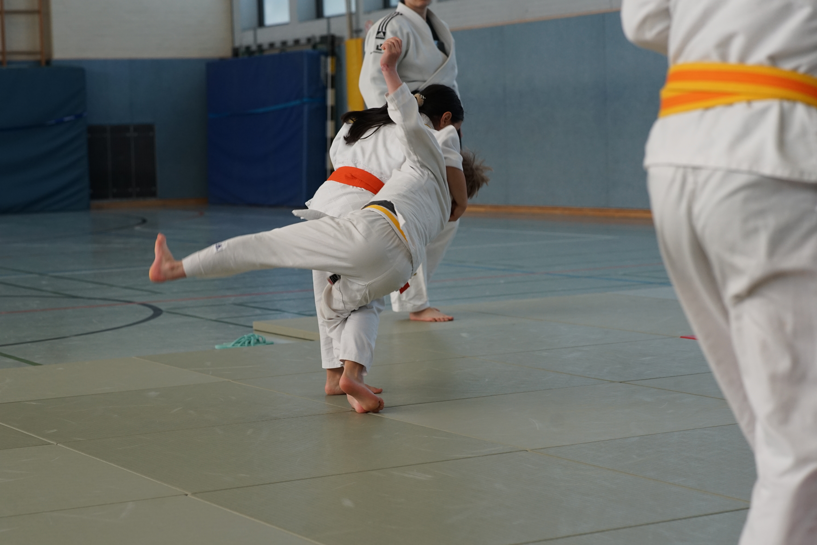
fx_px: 1929
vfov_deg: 16.1
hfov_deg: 23.9
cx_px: 408
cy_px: 272
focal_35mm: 85
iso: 1000
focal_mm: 85
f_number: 4.5
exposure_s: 1/320
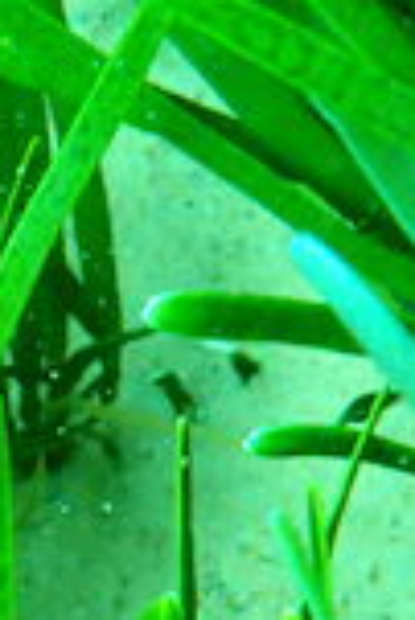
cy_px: 474
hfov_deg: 12.7
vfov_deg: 19.6
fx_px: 1777
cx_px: -193
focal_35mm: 103
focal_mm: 5.4
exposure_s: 1/250
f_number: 2.3
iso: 500
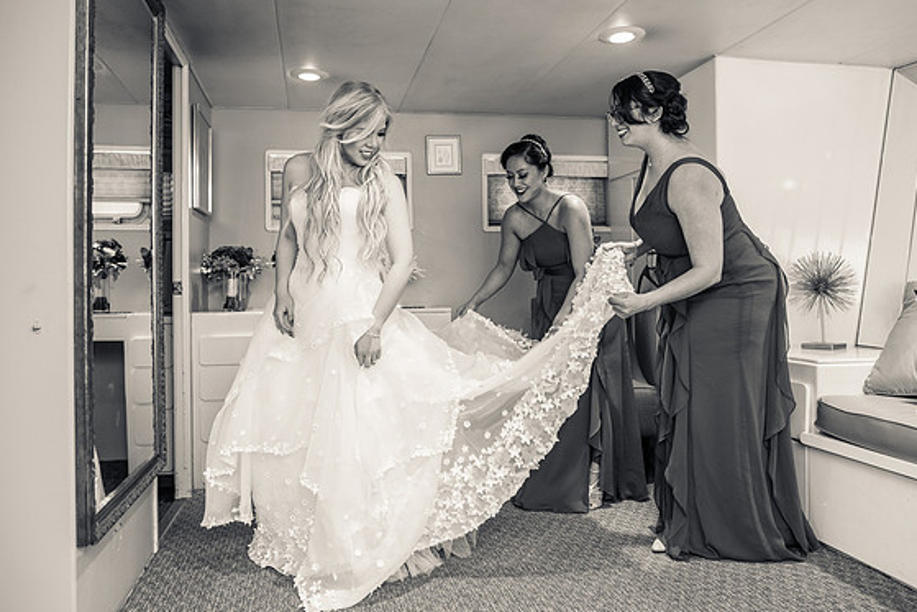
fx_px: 713
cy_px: 280
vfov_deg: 46.4
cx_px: 456
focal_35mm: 28
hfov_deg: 65.5
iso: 500
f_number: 2.2
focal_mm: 24
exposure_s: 1/250
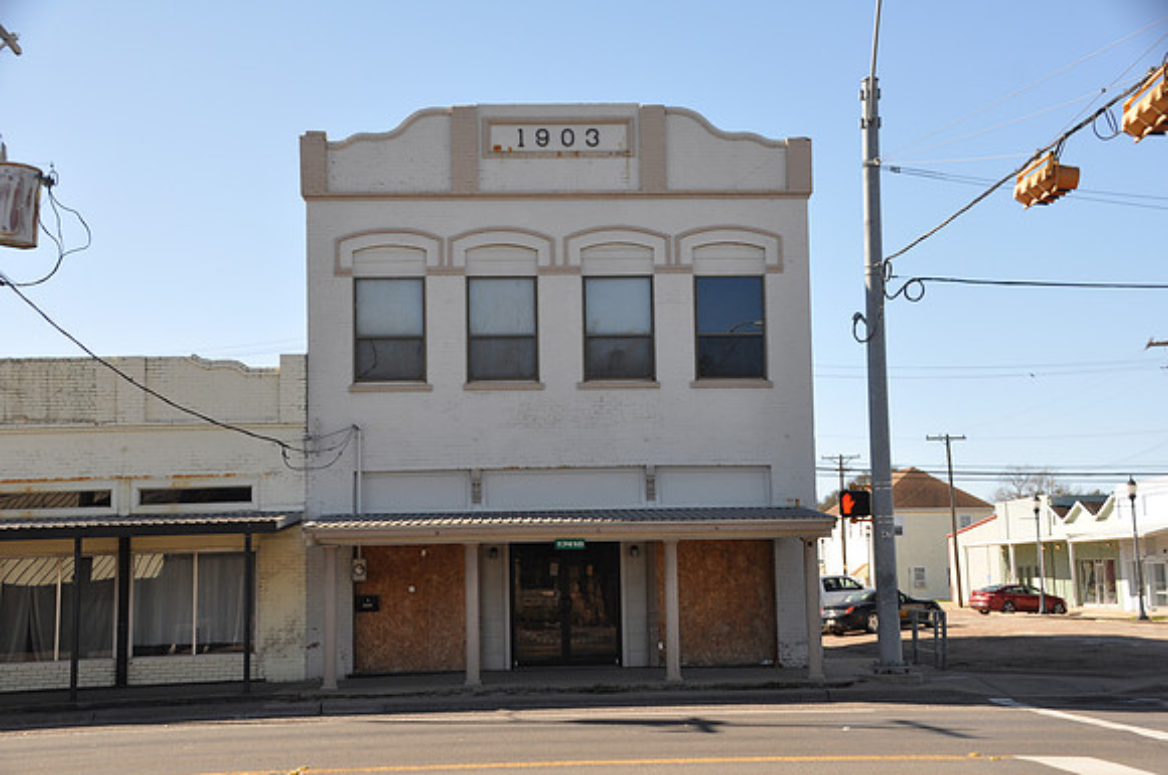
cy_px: 388
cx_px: 584
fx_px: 1701
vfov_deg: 25.7
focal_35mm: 52
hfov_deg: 37.9
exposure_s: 1/200
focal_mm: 35
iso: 200
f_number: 7.1
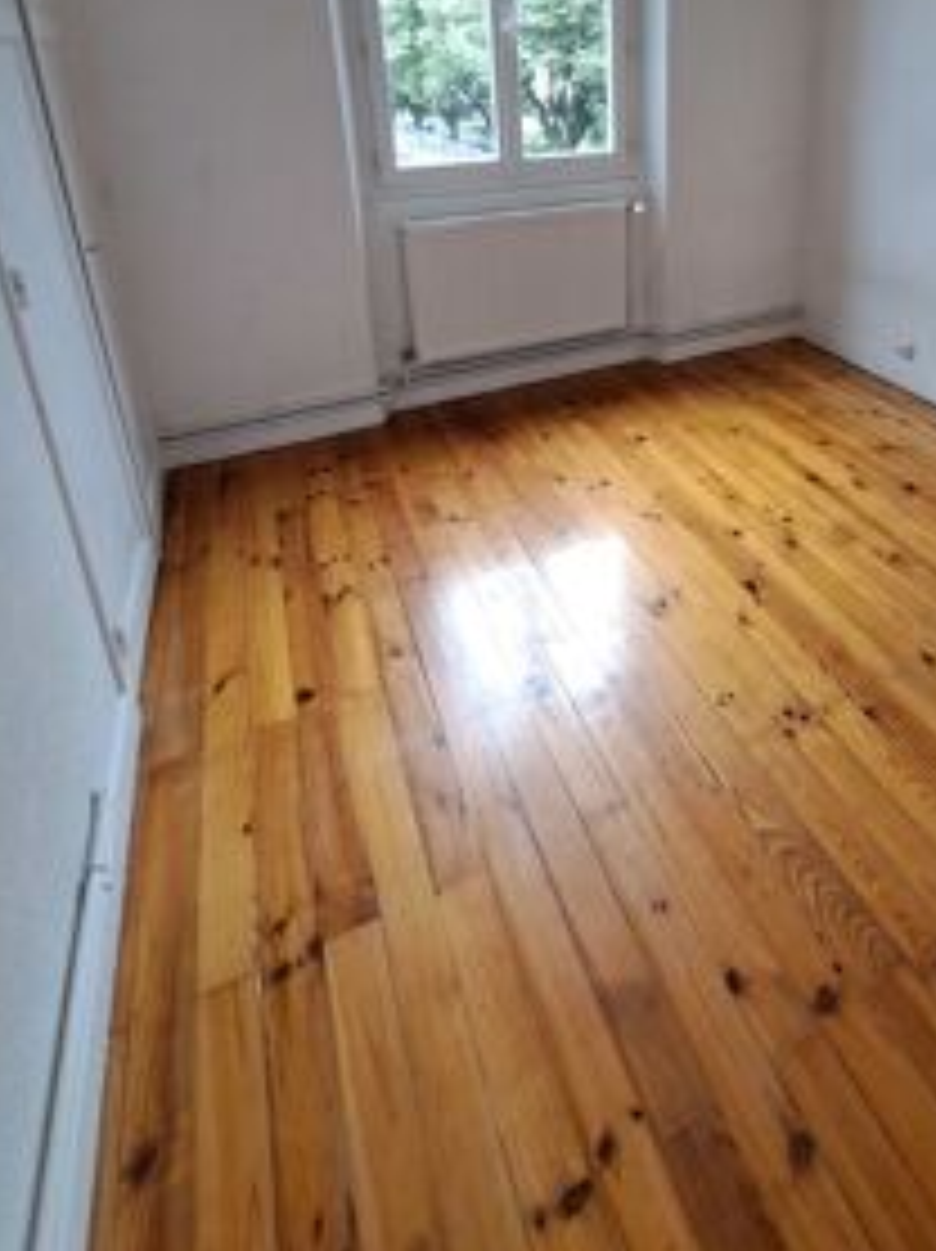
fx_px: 722
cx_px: 626
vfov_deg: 77.0
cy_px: 344
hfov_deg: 64.2
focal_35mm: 20
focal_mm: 1.74
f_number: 2.2
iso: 64
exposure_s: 1/50
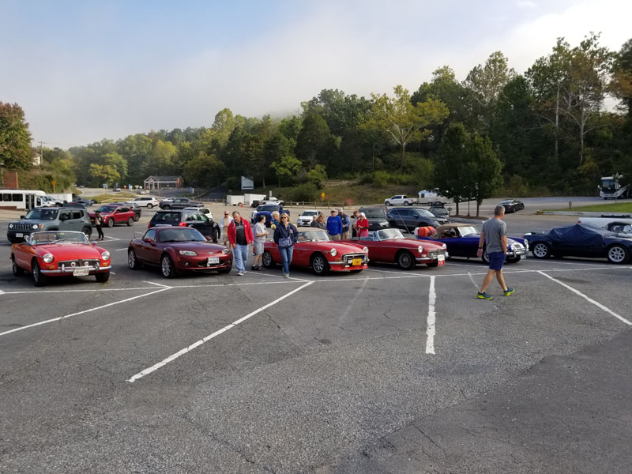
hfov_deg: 67.3
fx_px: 475
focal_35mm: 26
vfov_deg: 53.1
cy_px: 237
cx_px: 316
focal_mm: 4.25
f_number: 1.7
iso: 50
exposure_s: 1/1404
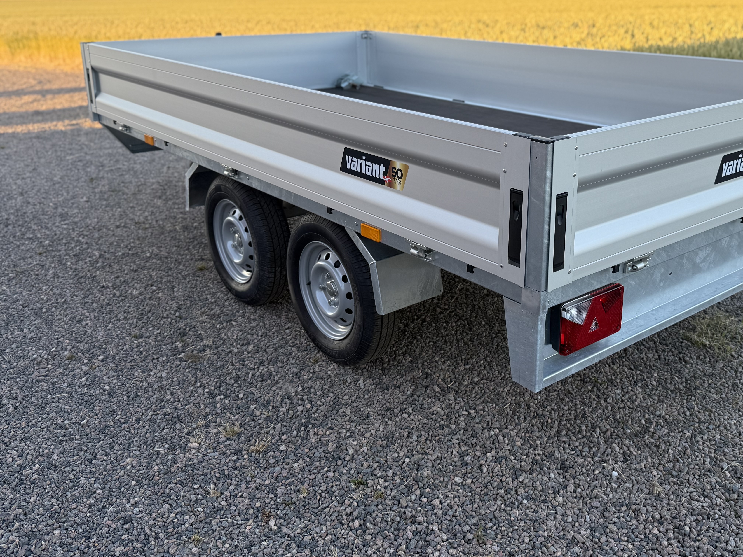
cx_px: 444
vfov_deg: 41.5
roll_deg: +1.1
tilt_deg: -17.3
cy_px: 214
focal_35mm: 34
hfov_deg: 53.6
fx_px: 730
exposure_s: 1/632
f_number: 1.78
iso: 80
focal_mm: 6.76
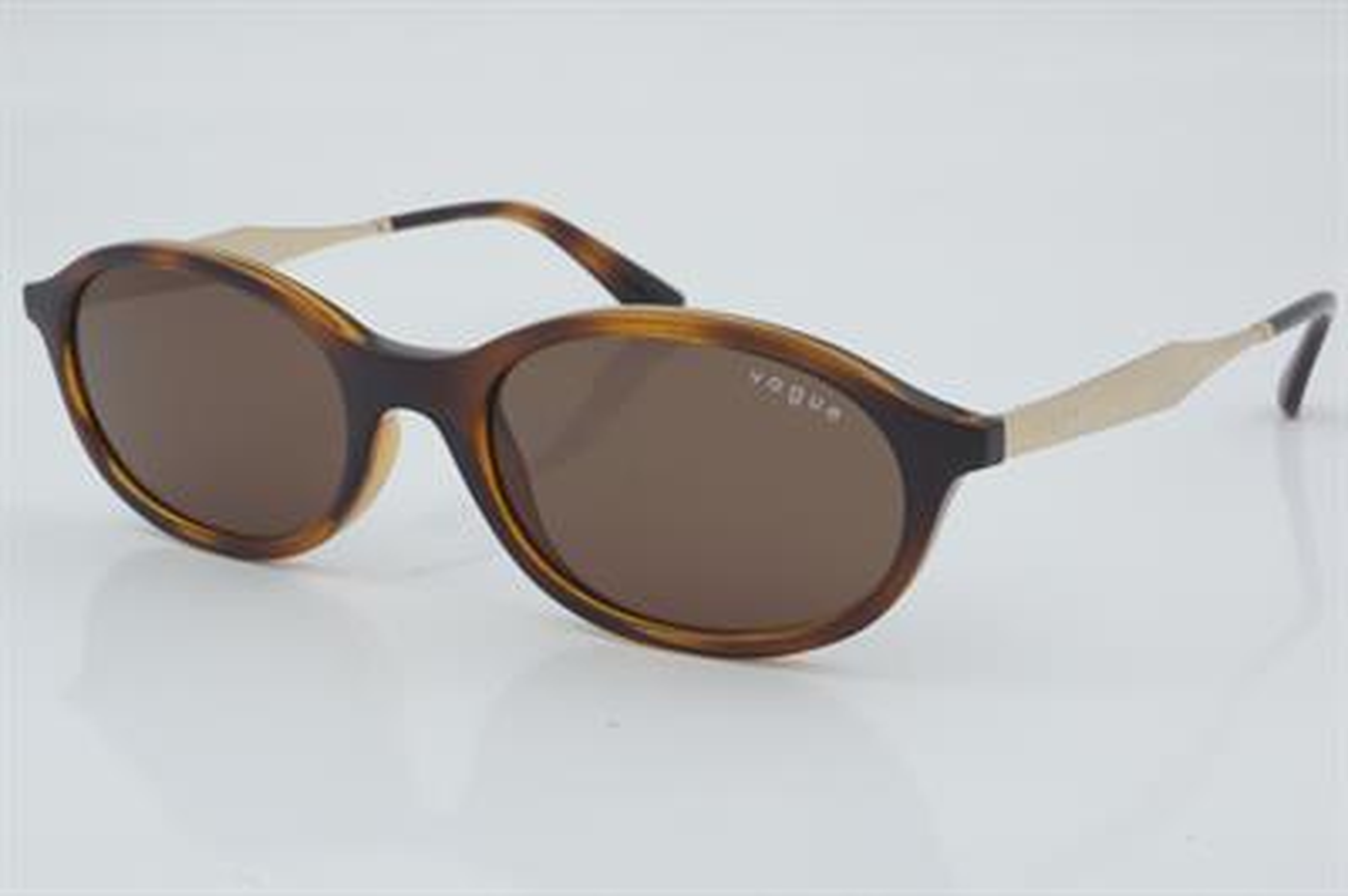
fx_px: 2806
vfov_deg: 18.2
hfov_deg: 27.0
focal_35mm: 75
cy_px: 448
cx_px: 674
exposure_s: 1/3
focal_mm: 50
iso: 100
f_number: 32
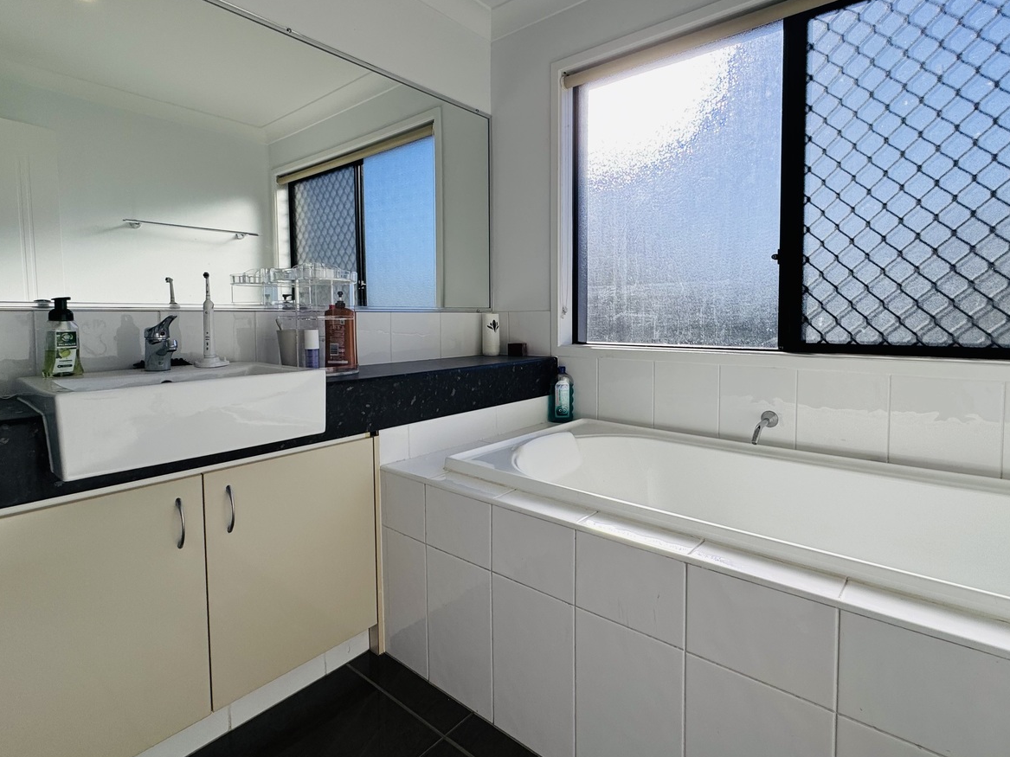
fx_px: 525
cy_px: 343
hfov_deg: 87.6
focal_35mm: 18
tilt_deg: -3.2
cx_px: 546
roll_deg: +1.0
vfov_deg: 71.4
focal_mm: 2.22
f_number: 2.2
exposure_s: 1/368
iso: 40
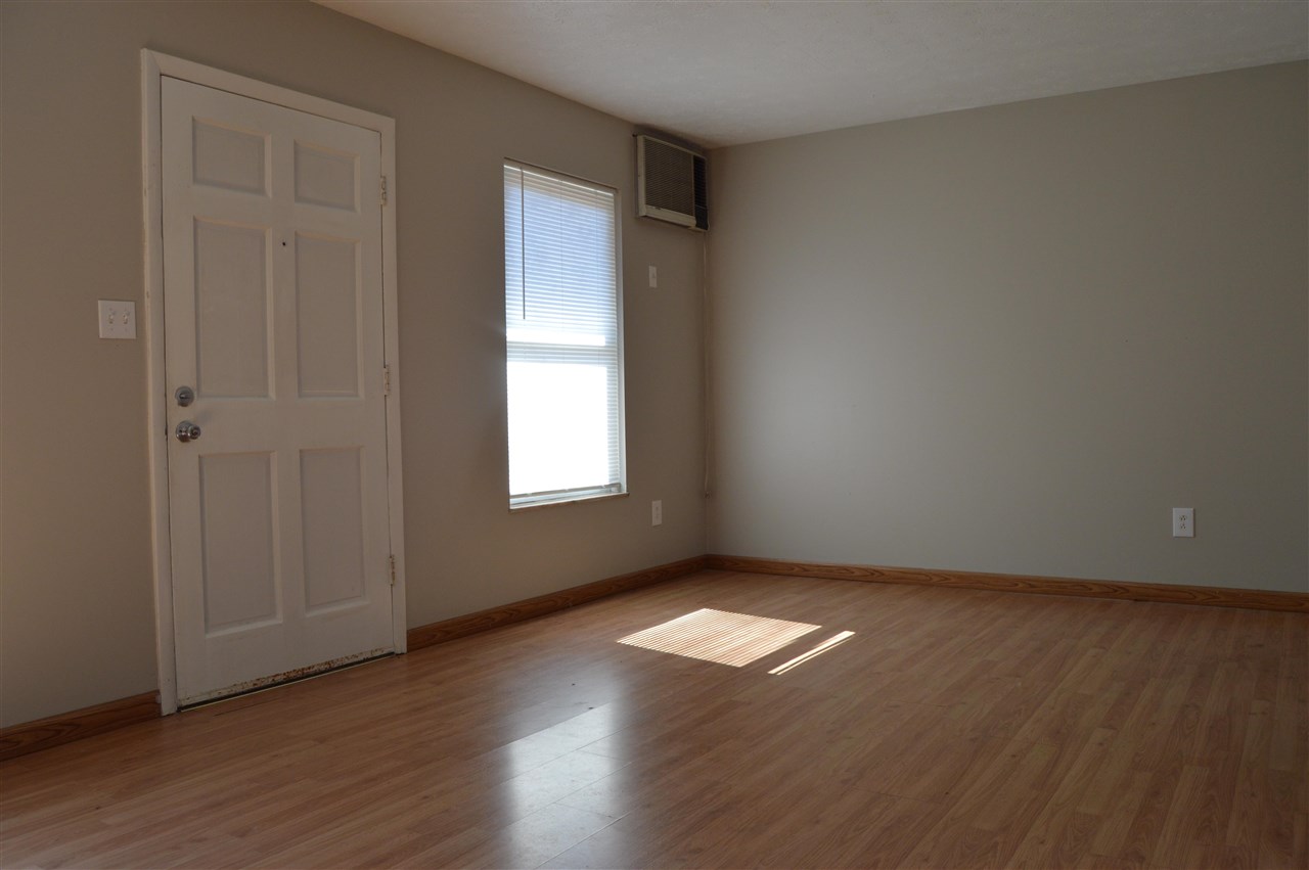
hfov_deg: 67.4
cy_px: 435
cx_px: 654
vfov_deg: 47.8
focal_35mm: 27
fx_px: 981
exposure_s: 1/125
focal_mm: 18
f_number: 5.6
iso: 400
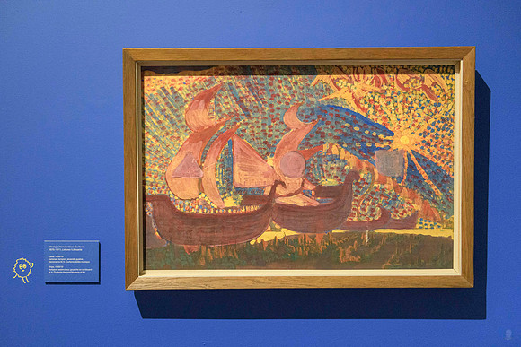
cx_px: 260
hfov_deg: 41.8
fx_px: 682
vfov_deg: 28.6
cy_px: 174
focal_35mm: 47
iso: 7200
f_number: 2.8
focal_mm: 45
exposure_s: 1/100
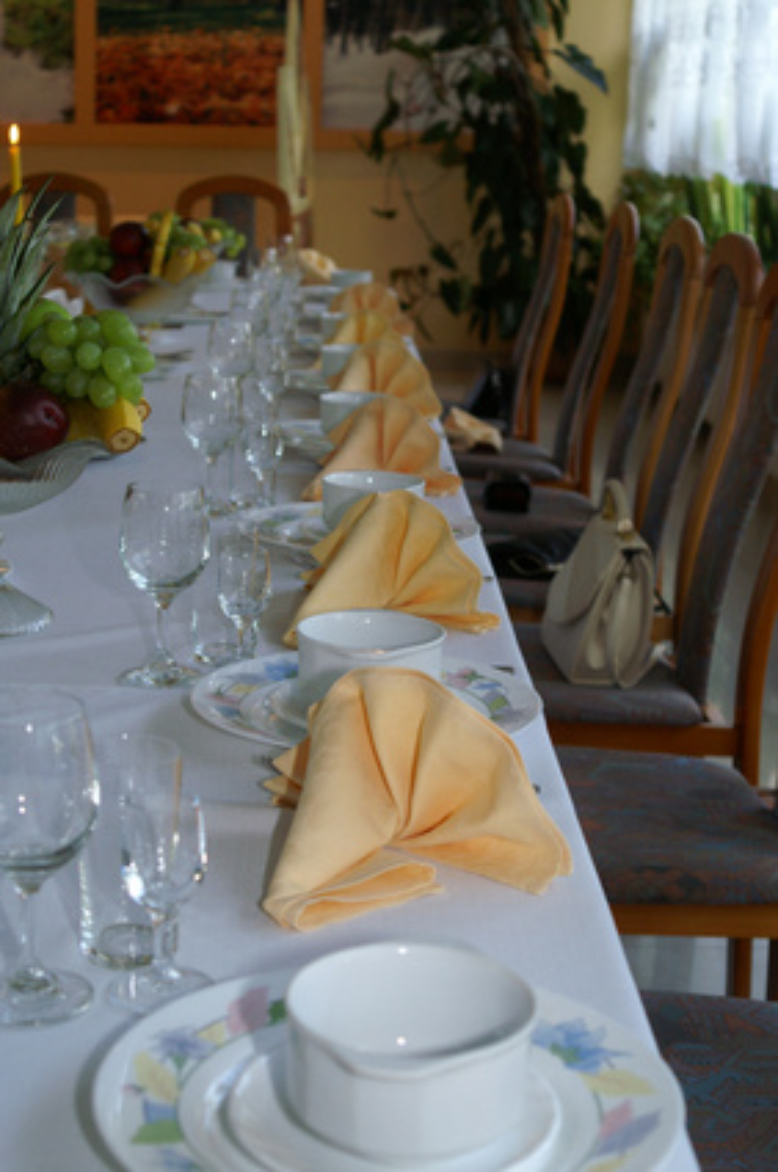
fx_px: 1707
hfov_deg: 25.7
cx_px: 389
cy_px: 586
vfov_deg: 37.9
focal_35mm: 52
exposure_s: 1/60
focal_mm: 35
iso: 400
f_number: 5
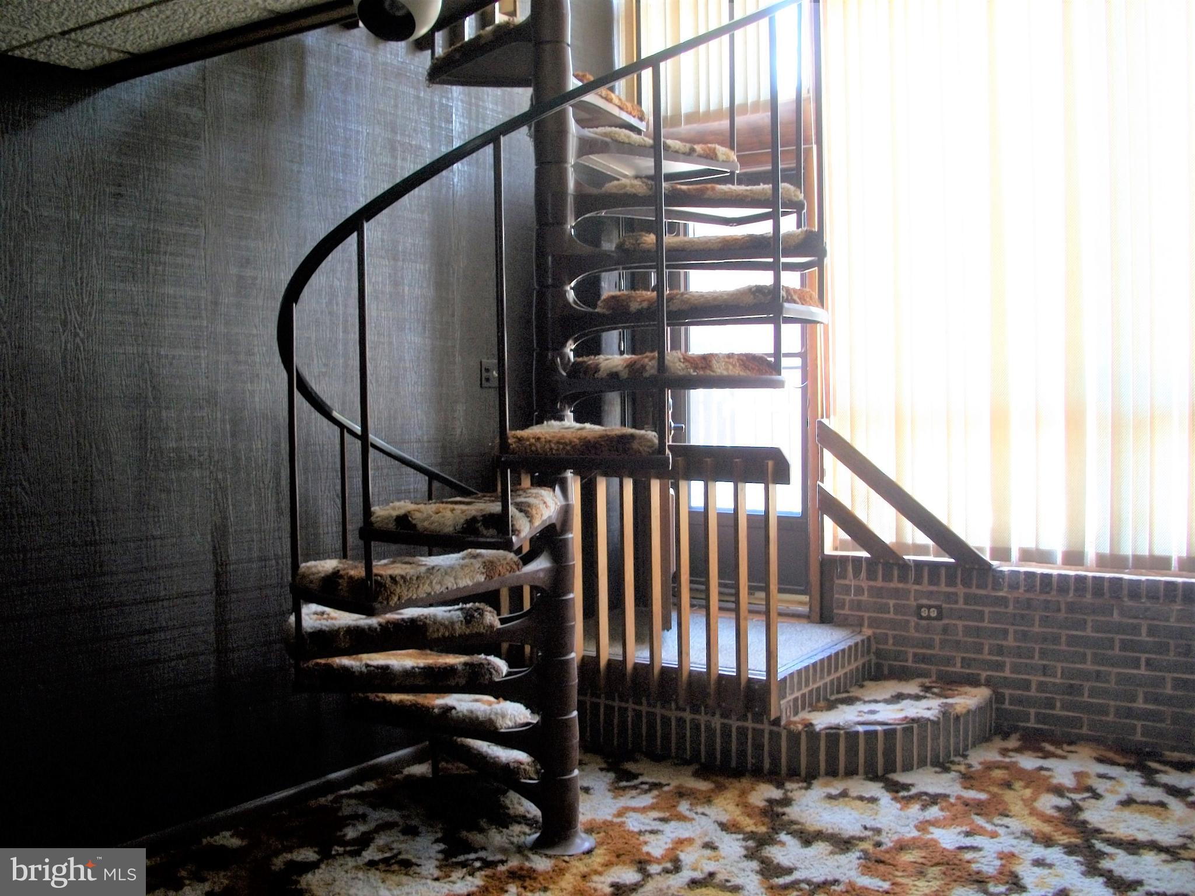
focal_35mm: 35
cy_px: 448
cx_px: 598
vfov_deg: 40.7
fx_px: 1208
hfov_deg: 52.6
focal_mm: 6.3
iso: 160
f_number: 3.1
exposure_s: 1/8
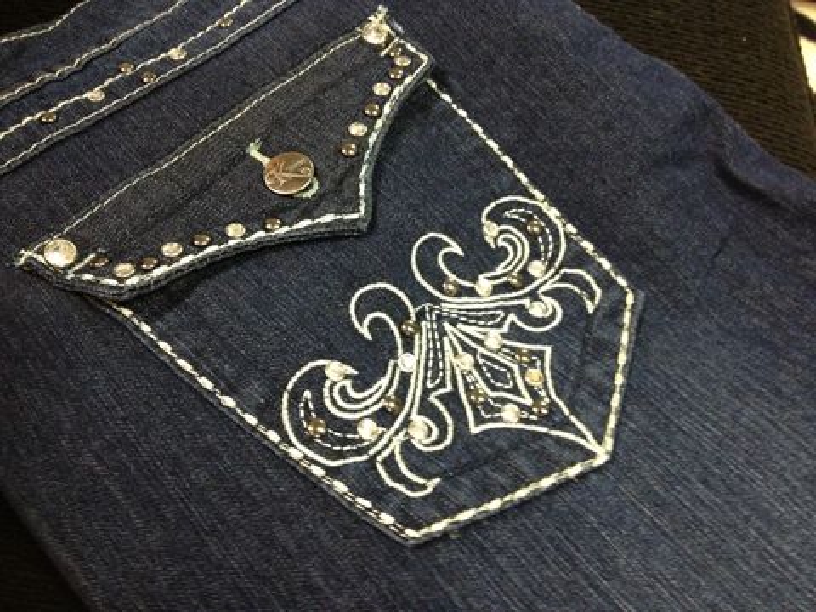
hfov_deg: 52.6
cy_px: 306
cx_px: 408
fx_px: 825
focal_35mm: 35
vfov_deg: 40.7
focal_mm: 4.28
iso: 400
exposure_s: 1/20
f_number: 2.4
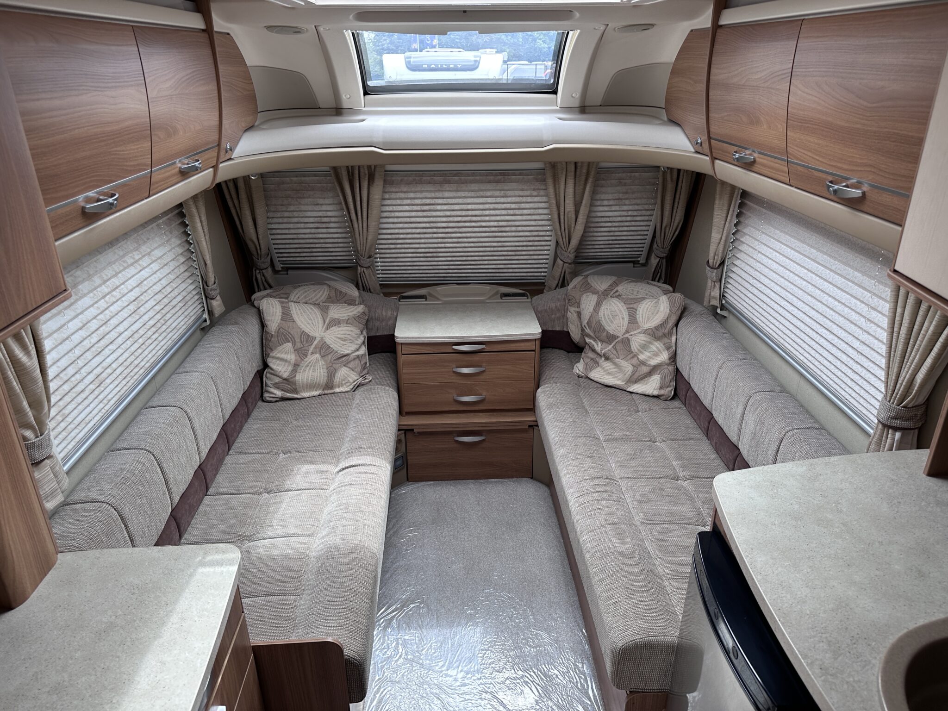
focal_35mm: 24
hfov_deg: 71.6
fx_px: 657
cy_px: 356
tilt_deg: -20.0
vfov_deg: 56.8
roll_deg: +0.9
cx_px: 474
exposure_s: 1/482
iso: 80
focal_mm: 6.86
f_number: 1.78
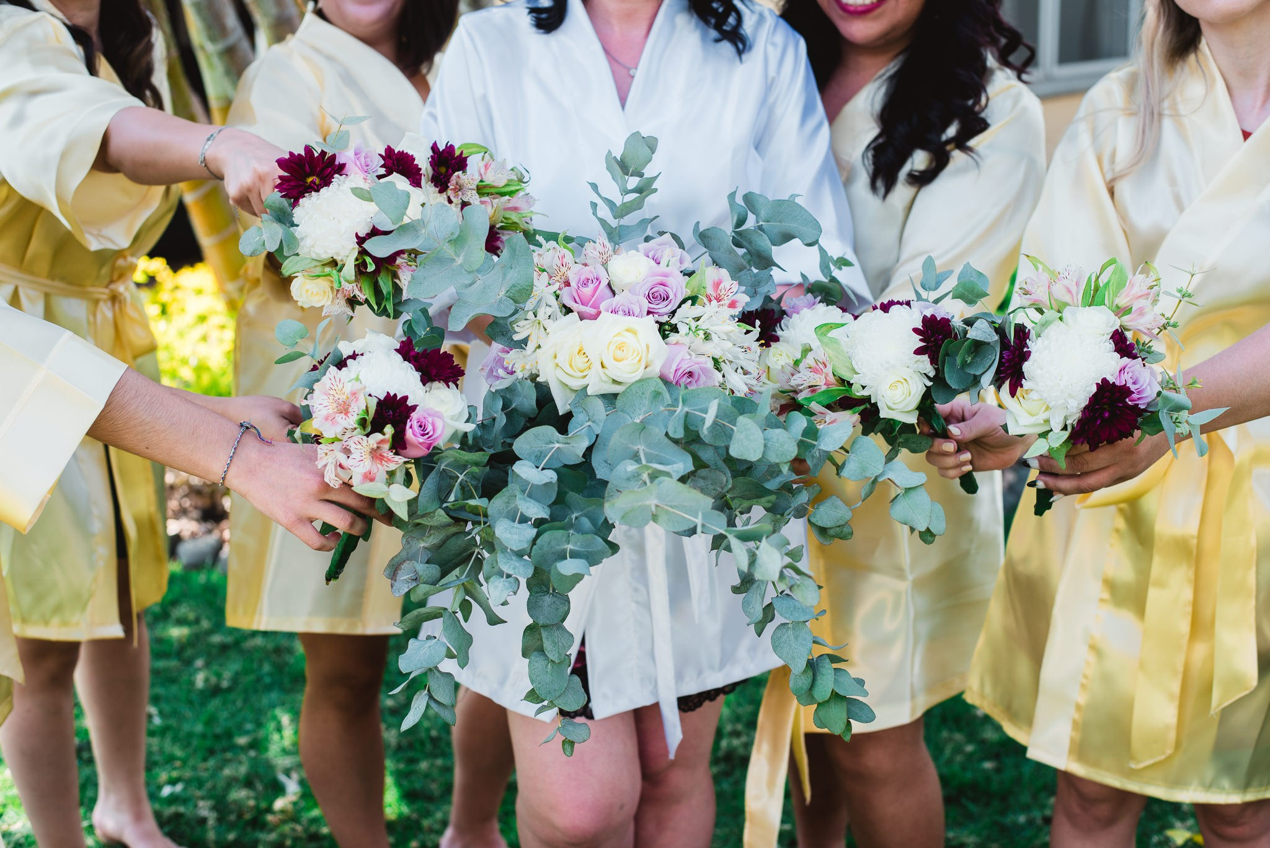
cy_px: 424
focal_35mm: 50
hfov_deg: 39.6
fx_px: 1764
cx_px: 635
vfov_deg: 27.0
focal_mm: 50
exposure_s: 1/400
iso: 100
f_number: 3.2
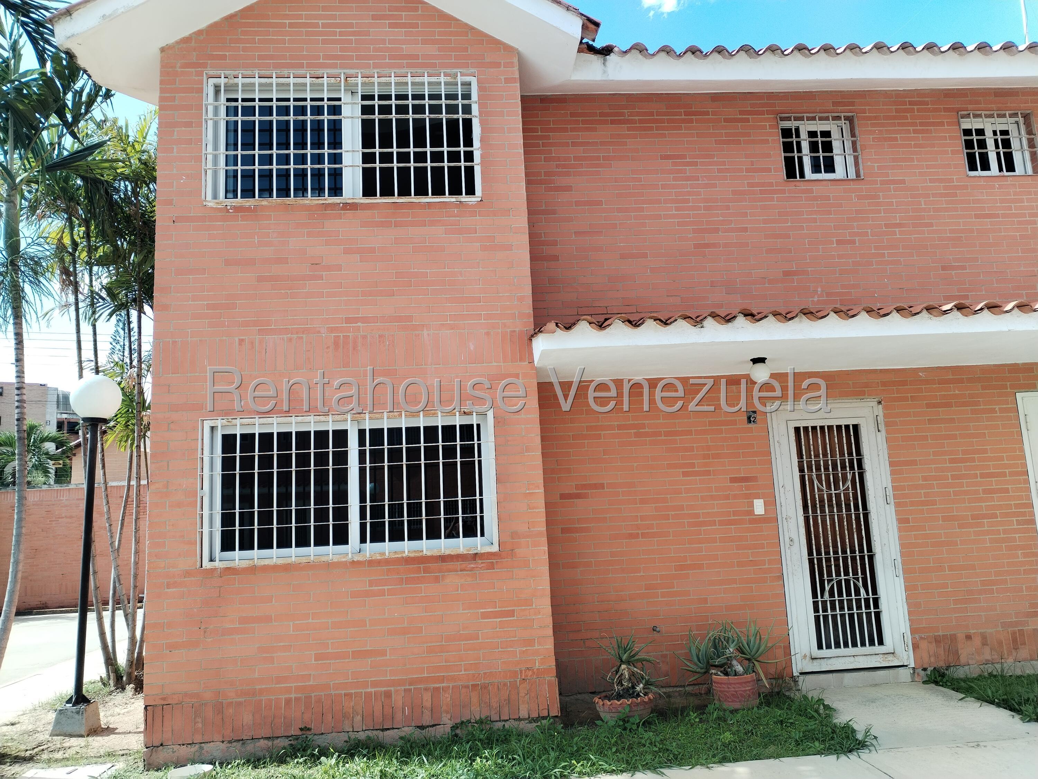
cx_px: 519
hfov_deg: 61.7
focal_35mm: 29
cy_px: 390
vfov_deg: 48.2
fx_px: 870
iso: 100
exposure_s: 1/679
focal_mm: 4.75
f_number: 1.8
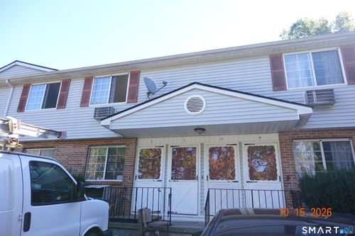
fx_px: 237
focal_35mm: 24
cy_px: 118
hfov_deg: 73.8
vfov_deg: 53.1
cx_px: 178
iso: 125
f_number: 5.6
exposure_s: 1/500
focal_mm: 8.8
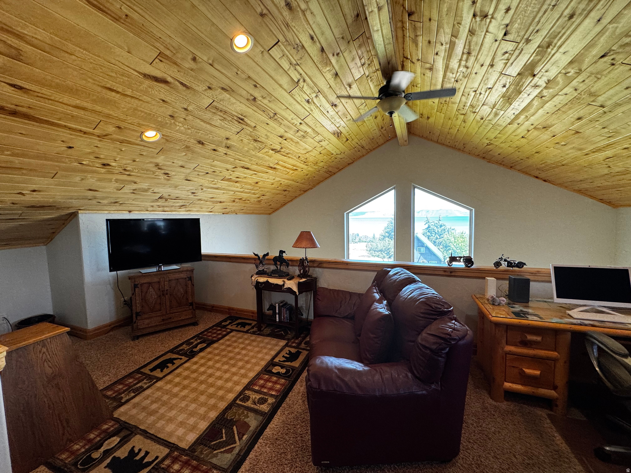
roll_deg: +0.4
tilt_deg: -3.8
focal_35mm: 14
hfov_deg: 102.1
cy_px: 236
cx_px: 316
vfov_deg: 85.7
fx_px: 255
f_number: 2.2
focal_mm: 2.22
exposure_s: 1/120
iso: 125
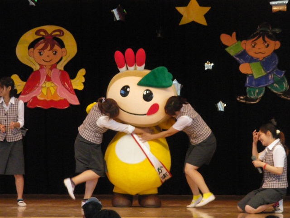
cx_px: 145
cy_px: 109
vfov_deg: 10.0
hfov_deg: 13.3
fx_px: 1240
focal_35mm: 148
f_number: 5.4
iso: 800
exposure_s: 1/125
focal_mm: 26.2
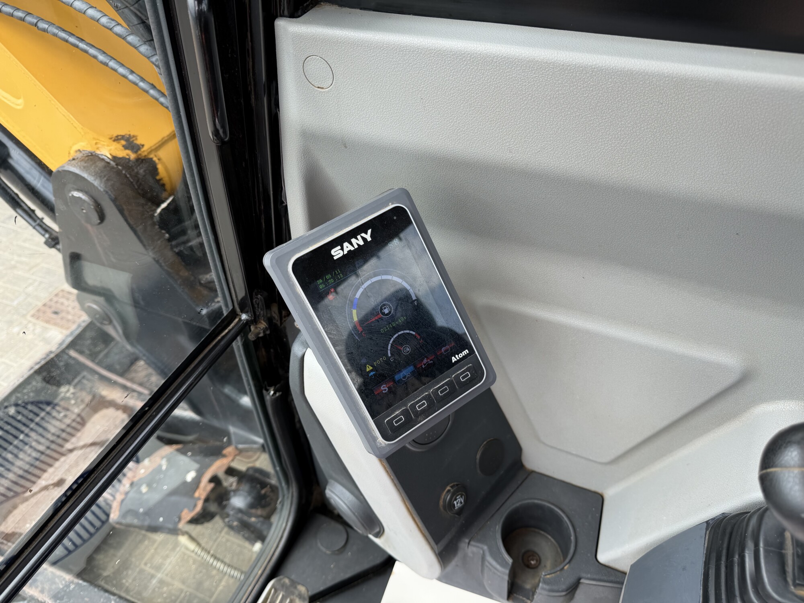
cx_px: 402
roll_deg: +5.8
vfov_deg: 56.8
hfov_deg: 71.6
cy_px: 302
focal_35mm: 24
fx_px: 557
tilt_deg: -43.8
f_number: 1.78
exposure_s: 1/450
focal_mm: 6.76
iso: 80
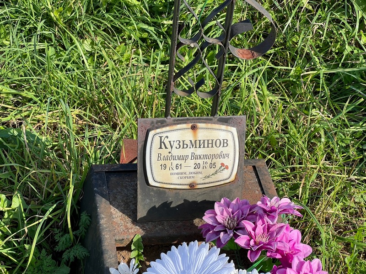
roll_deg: -0.4
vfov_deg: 19.1
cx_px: 183
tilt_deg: -38.3
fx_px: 814
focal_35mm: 77
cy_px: 137
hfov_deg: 25.3
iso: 32
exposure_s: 1/256
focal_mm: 9
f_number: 2.8
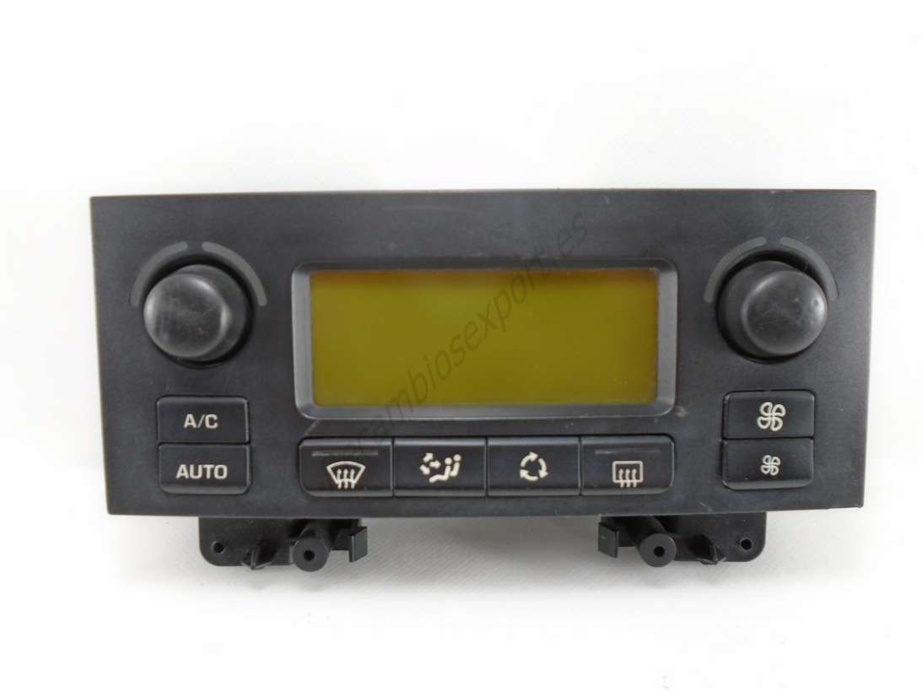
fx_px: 693
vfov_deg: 53.0
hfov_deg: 67.3
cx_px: 462
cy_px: 346
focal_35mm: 26
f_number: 3.2
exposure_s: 1/40
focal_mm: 4.6
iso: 100
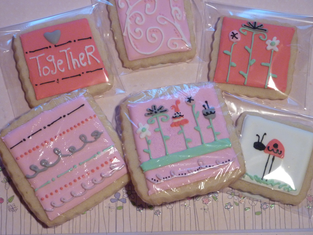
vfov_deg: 14.2
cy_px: 118
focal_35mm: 104
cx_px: 156
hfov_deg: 18.9
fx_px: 940
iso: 400
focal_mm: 17
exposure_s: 1/8
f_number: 4.3
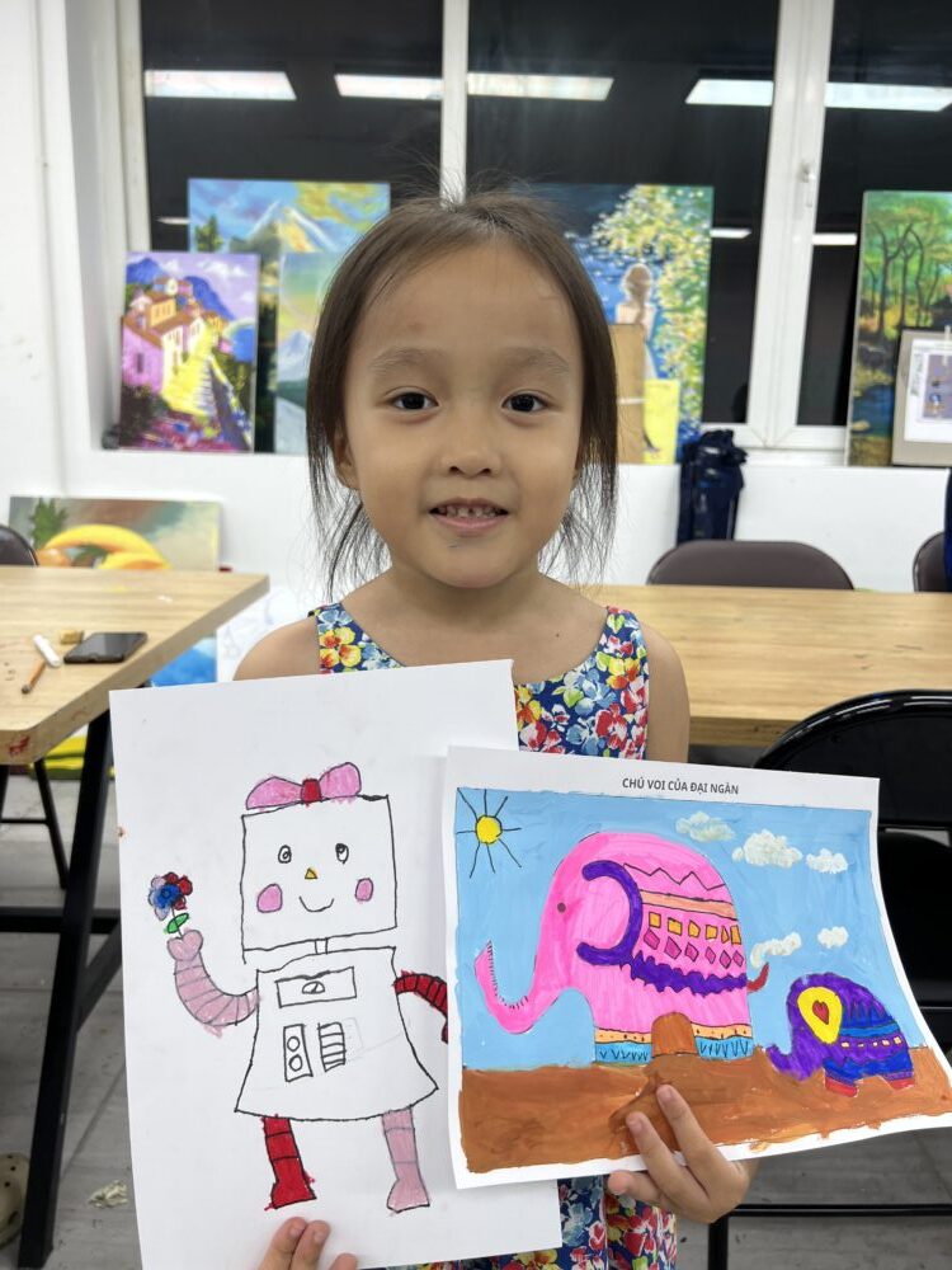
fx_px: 953
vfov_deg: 67.3
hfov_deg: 53.1
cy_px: 635
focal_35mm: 26
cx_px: 476
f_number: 1.5
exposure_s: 1/100
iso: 40
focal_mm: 5.7
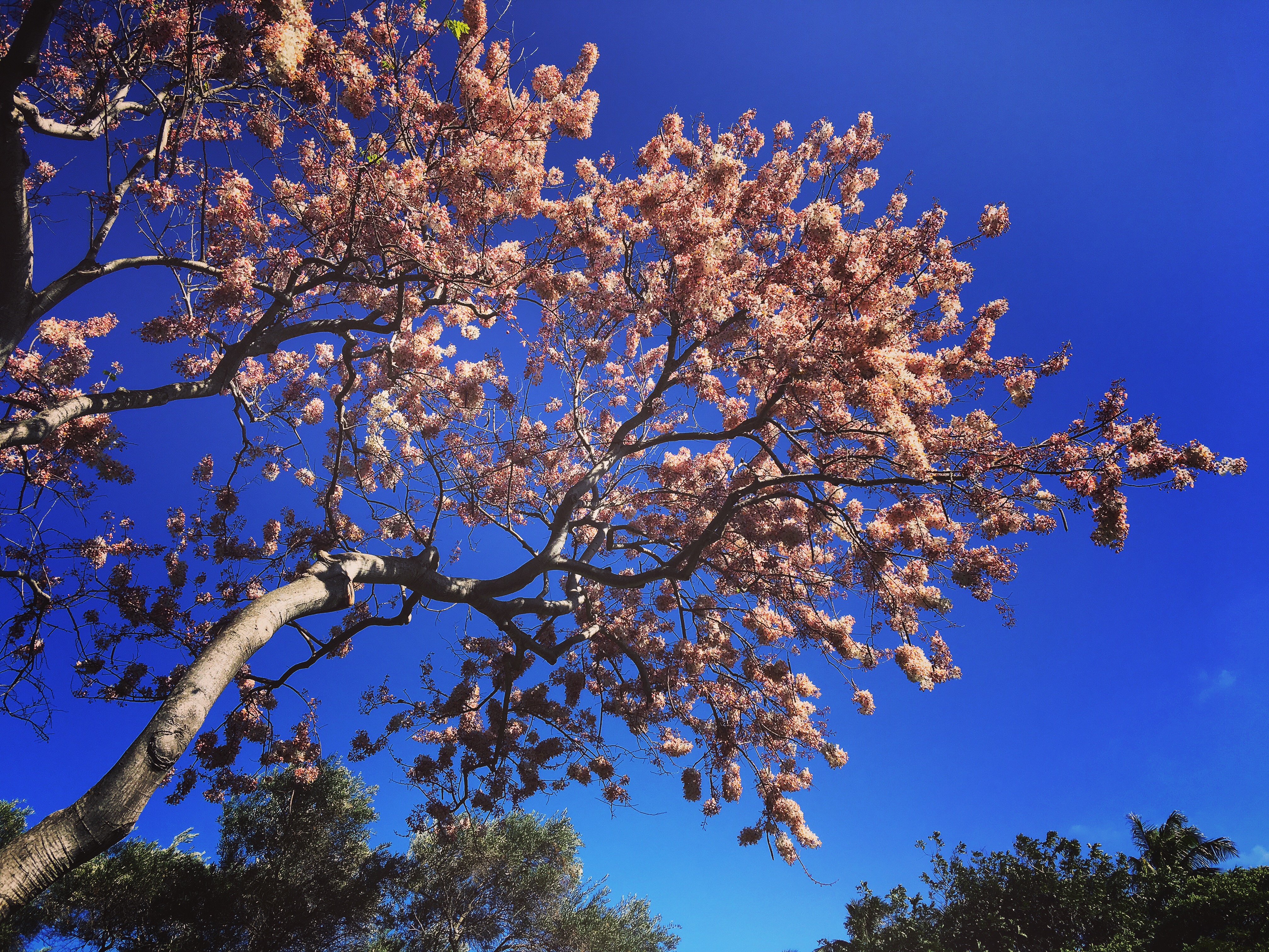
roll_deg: +3.3
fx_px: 1063
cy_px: 476
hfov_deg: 61.7
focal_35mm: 29
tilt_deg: +39.3
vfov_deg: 48.2
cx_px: 634
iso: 25
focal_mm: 4.15
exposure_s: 1/1350
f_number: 2.2
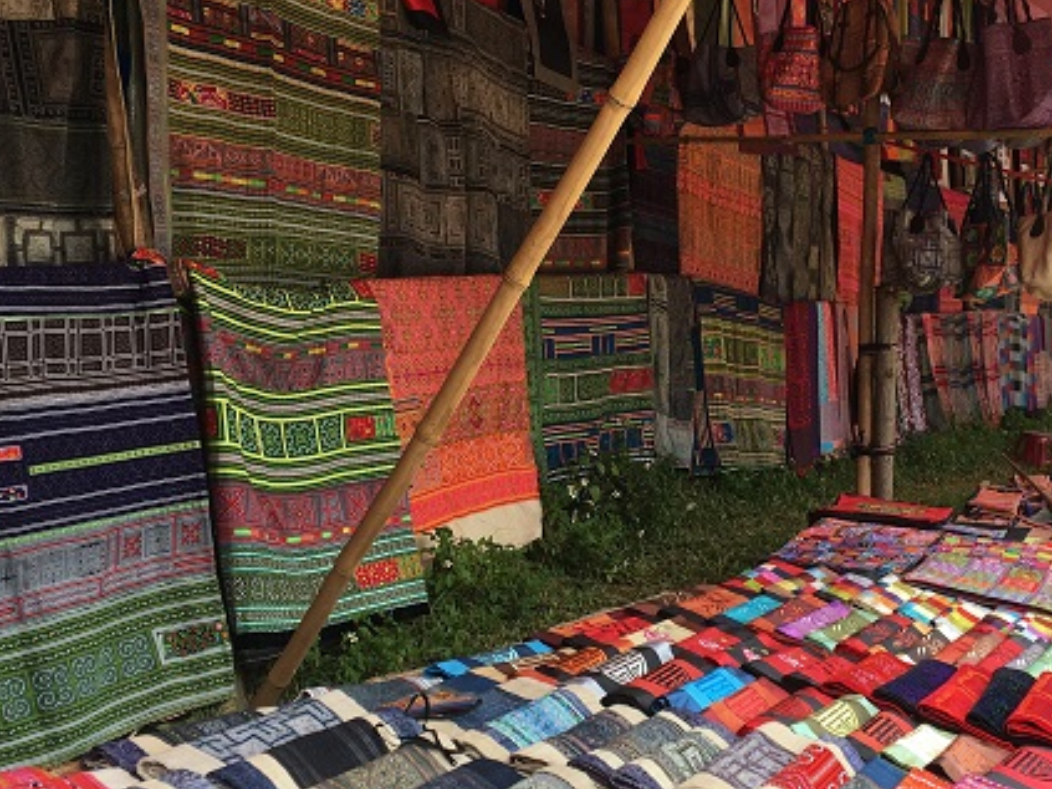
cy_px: 459
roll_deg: -0.3
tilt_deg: -2.6
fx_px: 1458
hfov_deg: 39.5
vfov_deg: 30.2
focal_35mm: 48
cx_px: 639
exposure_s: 1/407
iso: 25
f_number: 2.2
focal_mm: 4.15
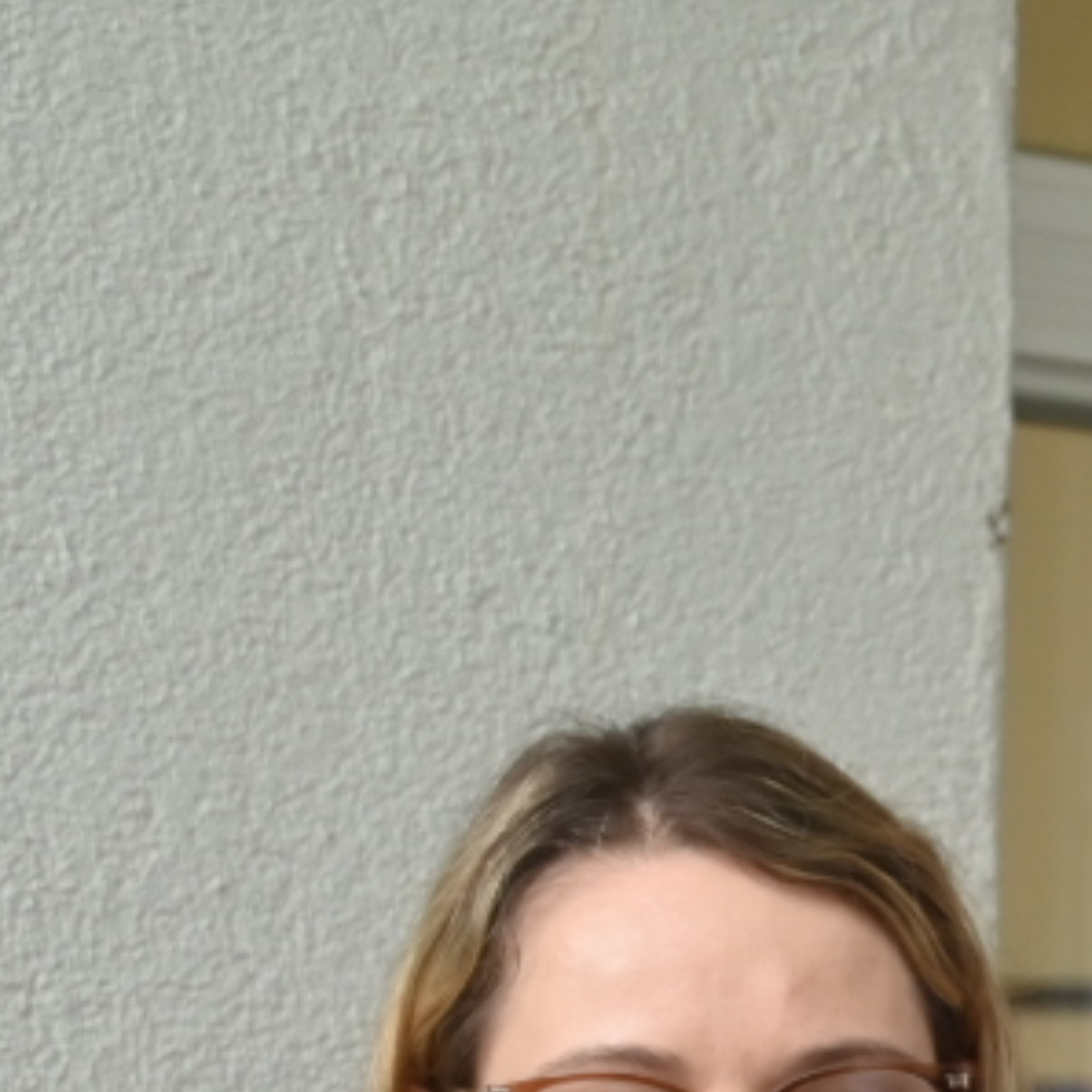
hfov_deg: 7.3
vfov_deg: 7.6
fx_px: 8066
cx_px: 2627
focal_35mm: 226
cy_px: 1704
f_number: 4
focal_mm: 49
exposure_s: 1/250
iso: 400
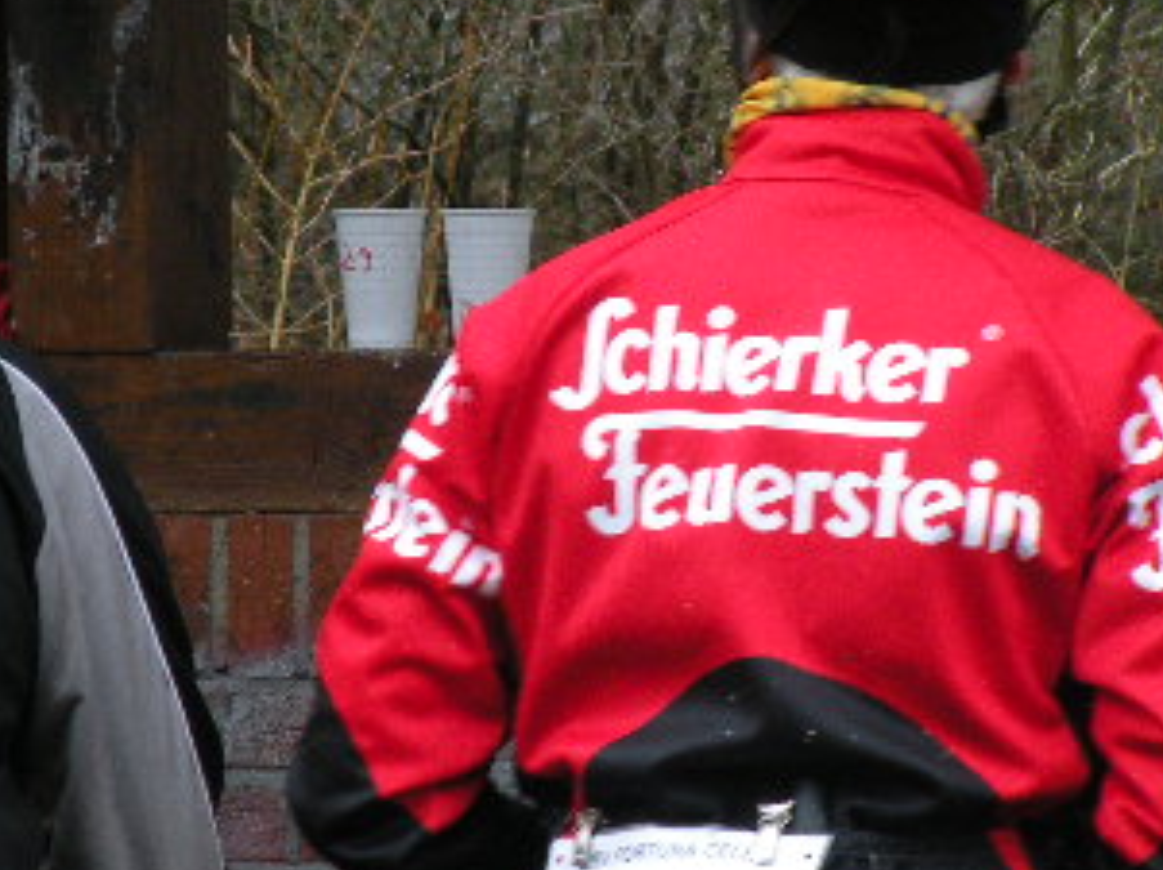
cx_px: 734
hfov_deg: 5.5
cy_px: 464
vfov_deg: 4.1
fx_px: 12148
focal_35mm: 362
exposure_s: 1/62
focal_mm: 30.1
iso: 132
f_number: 4.5
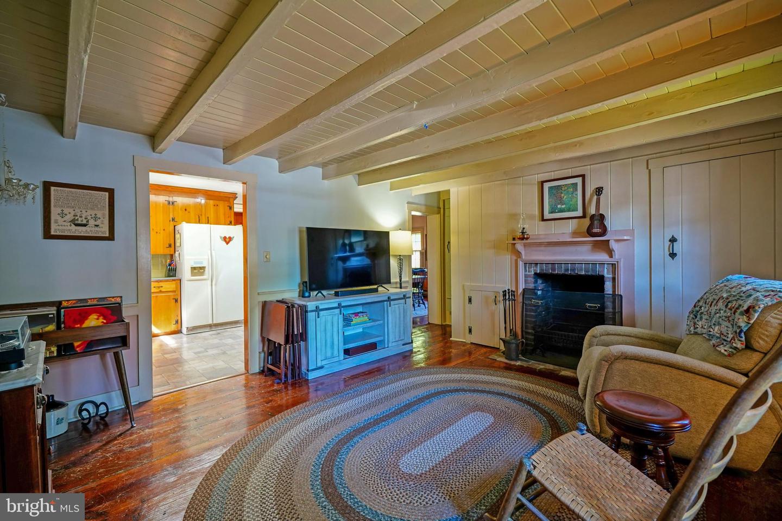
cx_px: 391
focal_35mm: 15
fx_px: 326
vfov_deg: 77.3
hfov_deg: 100.4
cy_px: 260
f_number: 2.8
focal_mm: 10
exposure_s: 1/30
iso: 500
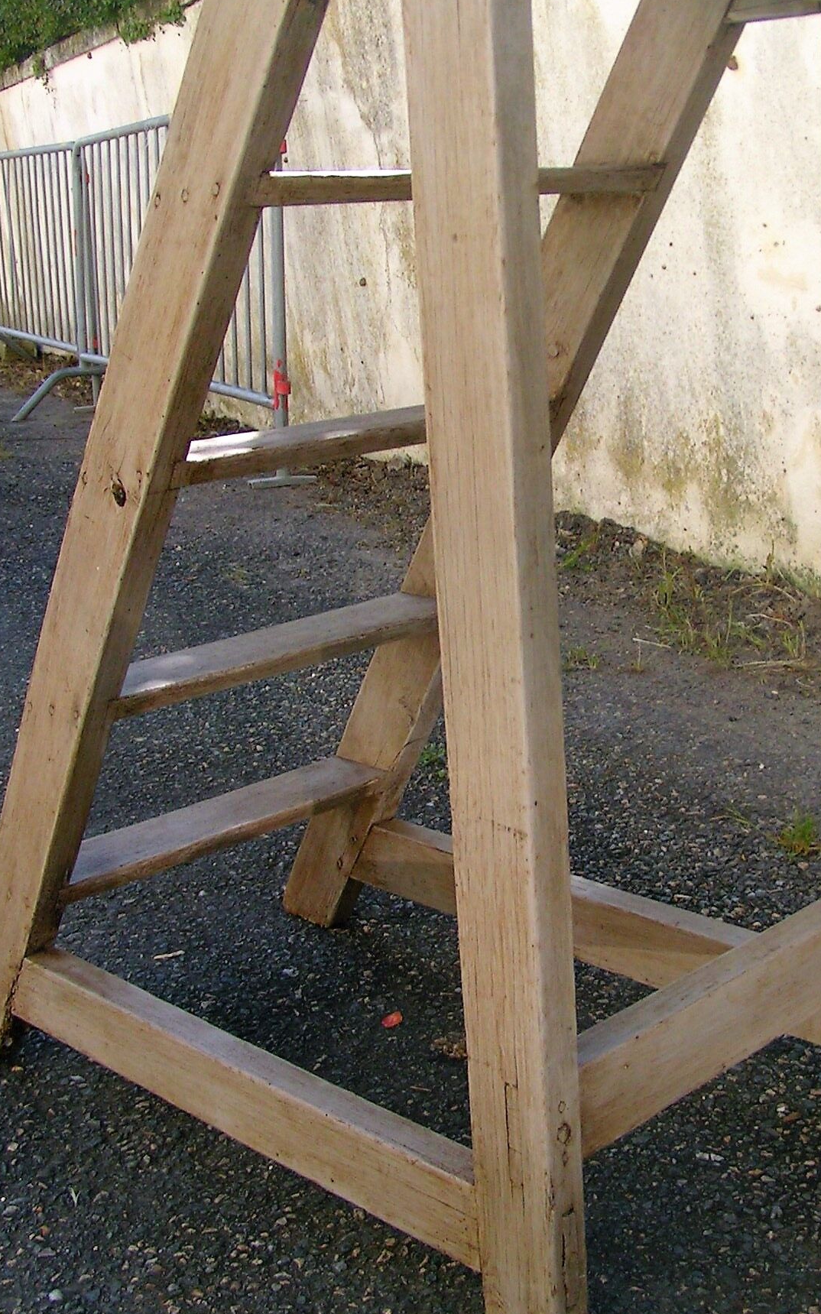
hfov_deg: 26.7
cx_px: 534
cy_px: 627
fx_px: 1719
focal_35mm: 48
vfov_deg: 41.8
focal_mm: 5.8
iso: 50
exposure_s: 1/160
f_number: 5
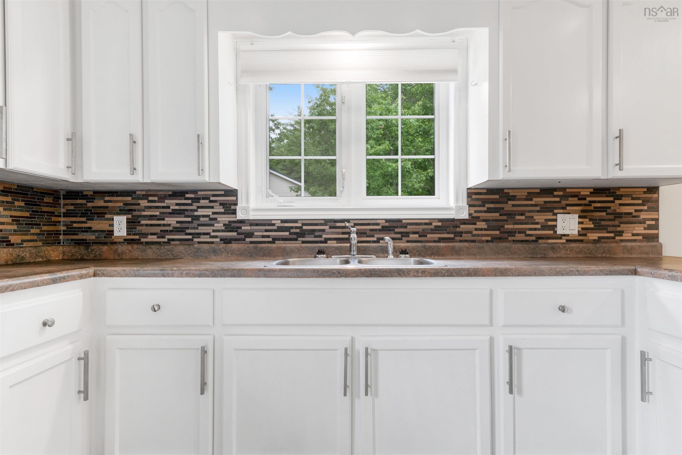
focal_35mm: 18
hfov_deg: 90.0
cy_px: 228
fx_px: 341
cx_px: 341
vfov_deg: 67.4
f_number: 8
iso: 400
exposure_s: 1/40
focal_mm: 18
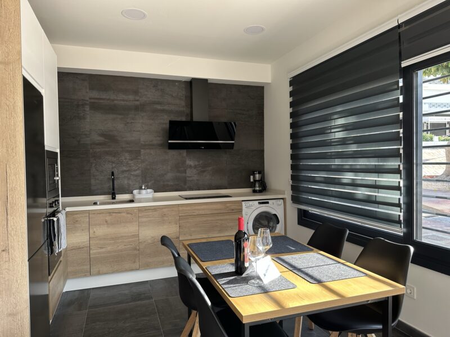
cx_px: 225
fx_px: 312
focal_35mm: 24
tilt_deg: -0.6
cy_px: 168
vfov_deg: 56.8
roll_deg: +0.3
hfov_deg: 71.6
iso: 125
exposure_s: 1/125
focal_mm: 6.86
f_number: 1.78
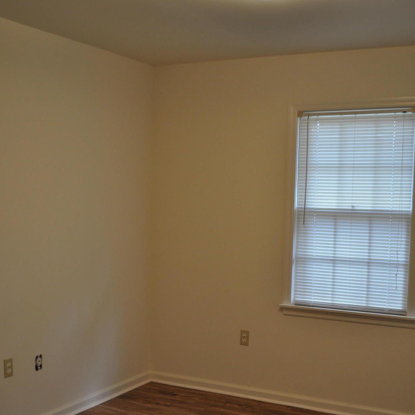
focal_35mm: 47
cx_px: 206
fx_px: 637
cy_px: 250
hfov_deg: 36.1
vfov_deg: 35.9
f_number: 4
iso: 450
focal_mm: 24
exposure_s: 1/60
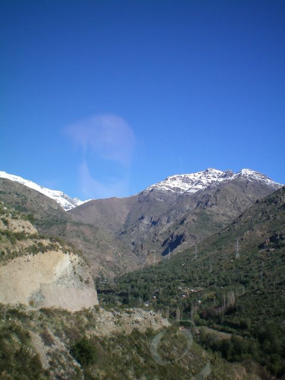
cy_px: 190
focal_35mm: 38
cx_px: 142
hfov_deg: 37.7
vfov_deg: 49.0
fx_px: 417
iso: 64
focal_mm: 6.3
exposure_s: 1/320
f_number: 4.6
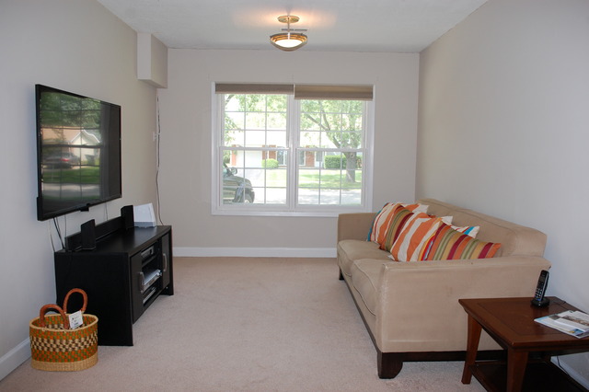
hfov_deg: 67.4
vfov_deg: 47.9
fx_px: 442
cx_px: 294
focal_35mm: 27
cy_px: 196
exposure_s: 1/100
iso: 400
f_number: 5
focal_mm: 18
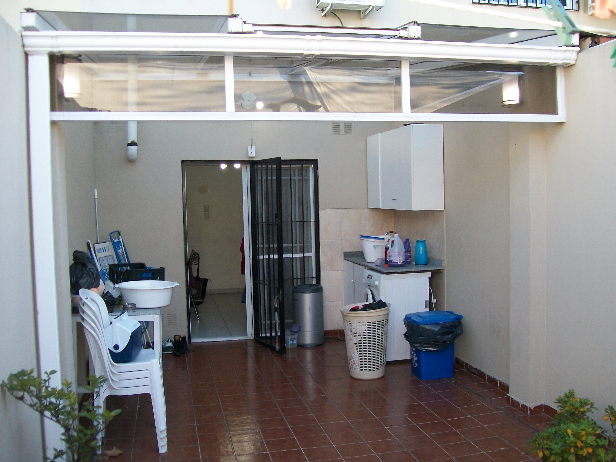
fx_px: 641
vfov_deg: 39.7
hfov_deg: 51.4
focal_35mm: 36
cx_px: 308
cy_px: 231
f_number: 2.7
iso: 80
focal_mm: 6
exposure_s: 1/80
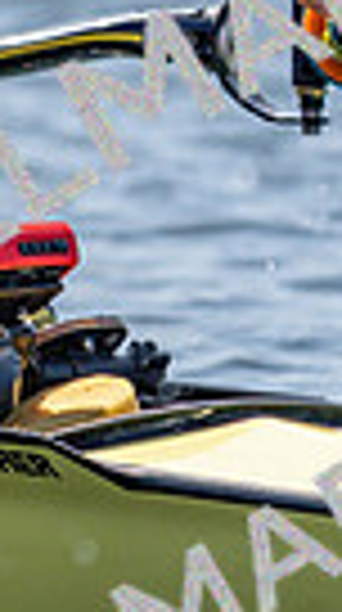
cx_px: -616
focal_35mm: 1140
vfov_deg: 1.9
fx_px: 18471
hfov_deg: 1.1
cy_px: -25
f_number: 5.6
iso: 320
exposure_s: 1/2000
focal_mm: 255
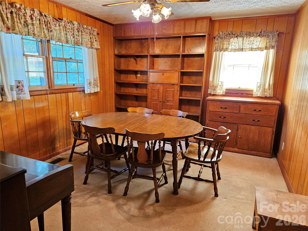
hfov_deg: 73.9
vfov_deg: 58.9
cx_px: 154
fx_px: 205
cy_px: 116
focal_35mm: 23
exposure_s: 1/60
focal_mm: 5.4
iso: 640
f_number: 1.8
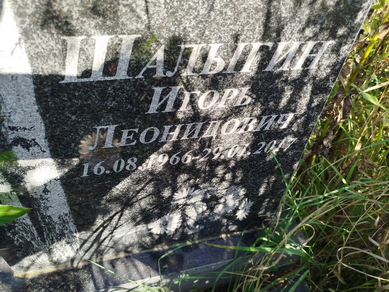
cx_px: 194
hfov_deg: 71.6
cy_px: 146
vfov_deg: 56.8
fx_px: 270
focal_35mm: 24
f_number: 1.7
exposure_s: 1/175
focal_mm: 5.31
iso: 50
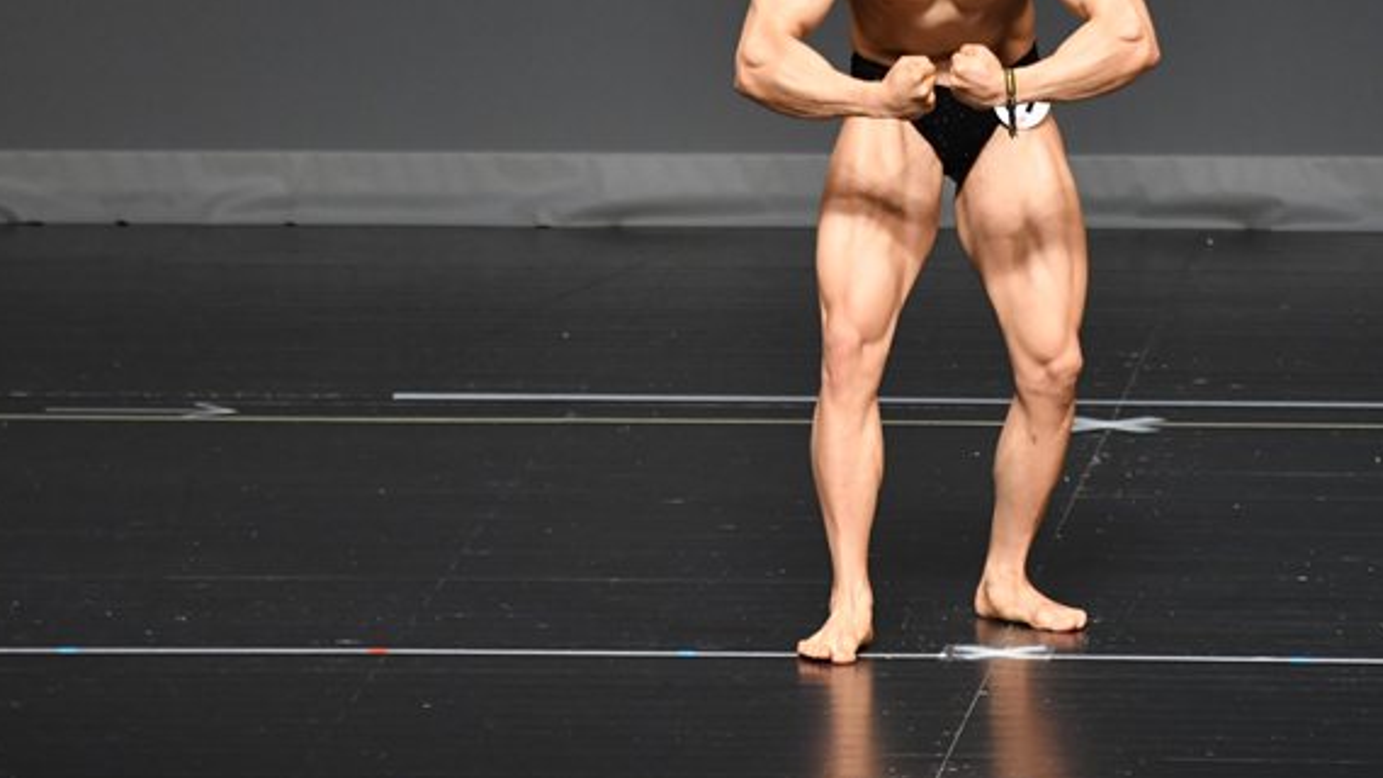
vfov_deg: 2.5
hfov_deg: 4.4
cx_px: 910
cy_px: 158
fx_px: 18042
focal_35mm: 492
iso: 2500
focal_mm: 230
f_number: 5.6
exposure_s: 1/400
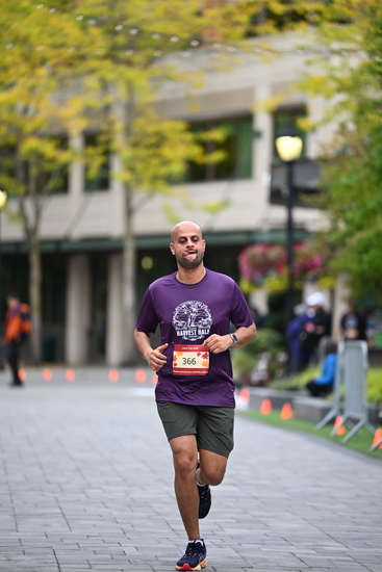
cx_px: 191
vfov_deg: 10.5
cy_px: 286
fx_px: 3102
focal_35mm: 195
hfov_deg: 7.0
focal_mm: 195
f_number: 2.8
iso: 640
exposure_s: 1/1600
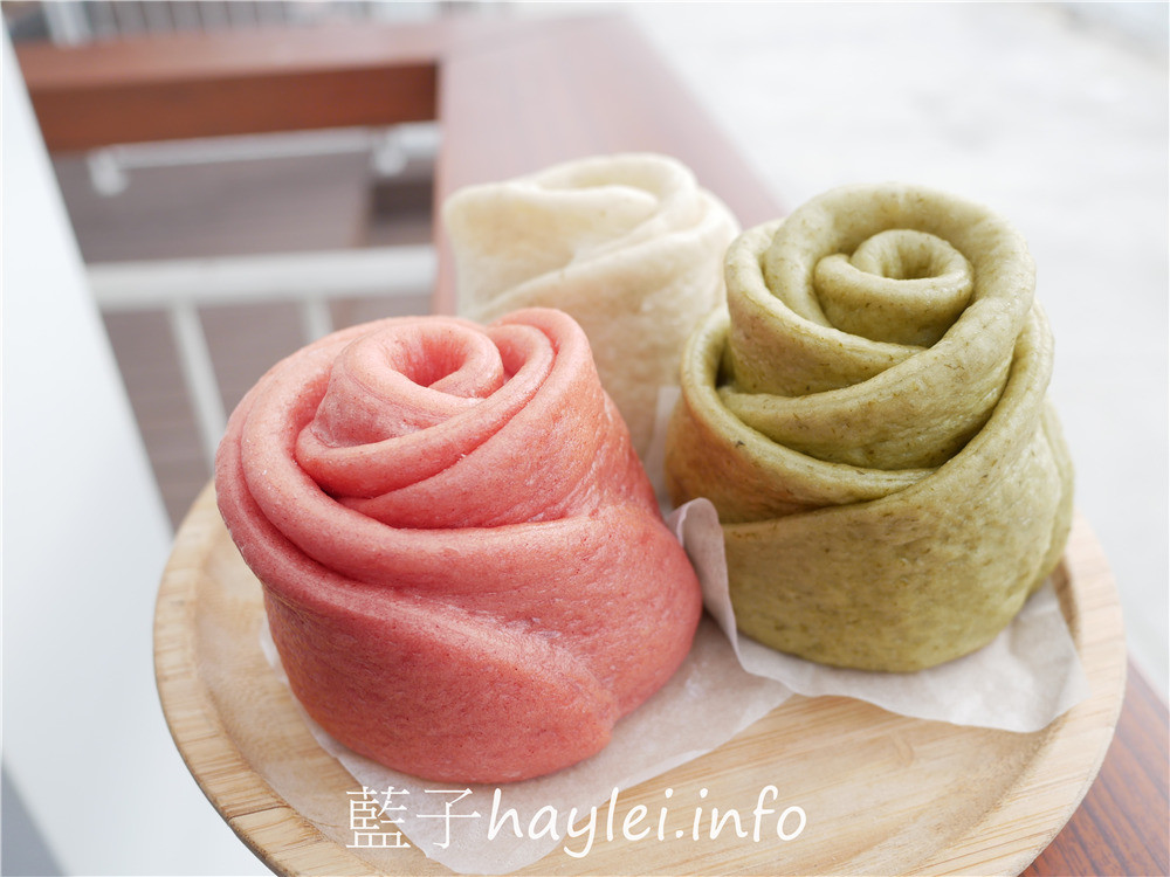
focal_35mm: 30
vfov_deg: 46.8
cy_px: 438
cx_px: 585
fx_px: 1014
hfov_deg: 60.0
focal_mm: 15
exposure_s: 1/400
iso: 200
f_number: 3.5
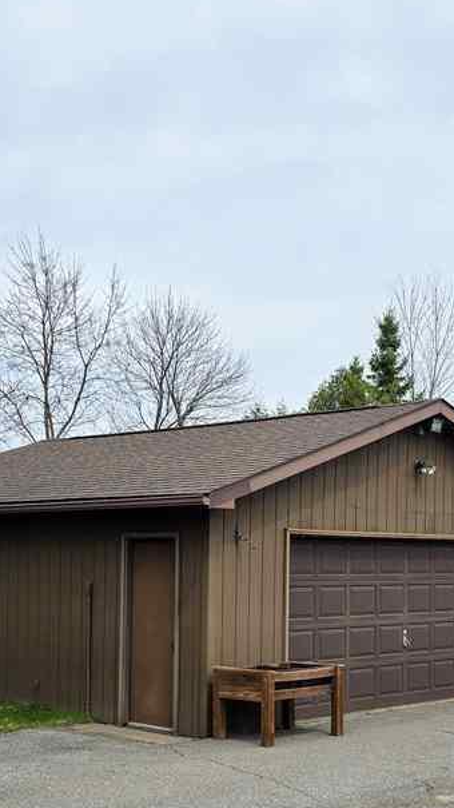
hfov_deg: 22.6
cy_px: 541
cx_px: 211
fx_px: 1135
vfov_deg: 38.7
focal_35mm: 53
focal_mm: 6.3
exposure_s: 1/572
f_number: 1.7
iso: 12
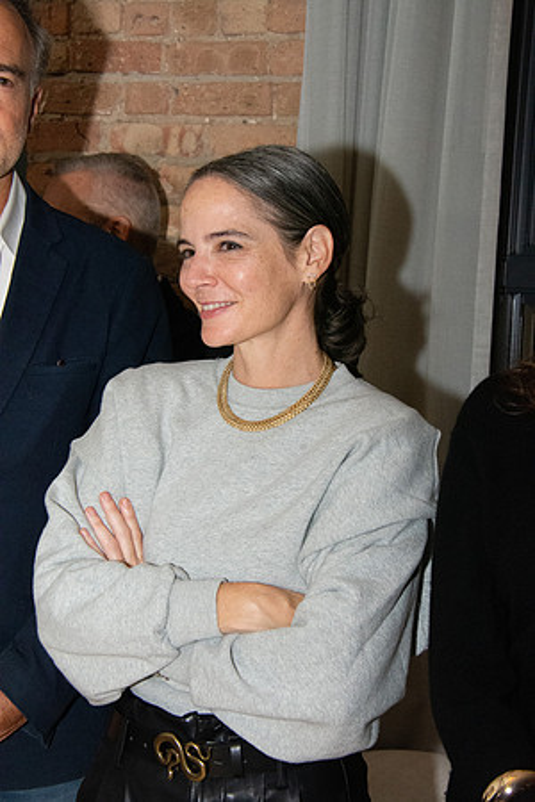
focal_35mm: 84
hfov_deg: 16.3
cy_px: 401
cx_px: 268
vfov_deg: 24.2
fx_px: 1872
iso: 5000
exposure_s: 1/250
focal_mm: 56
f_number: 11
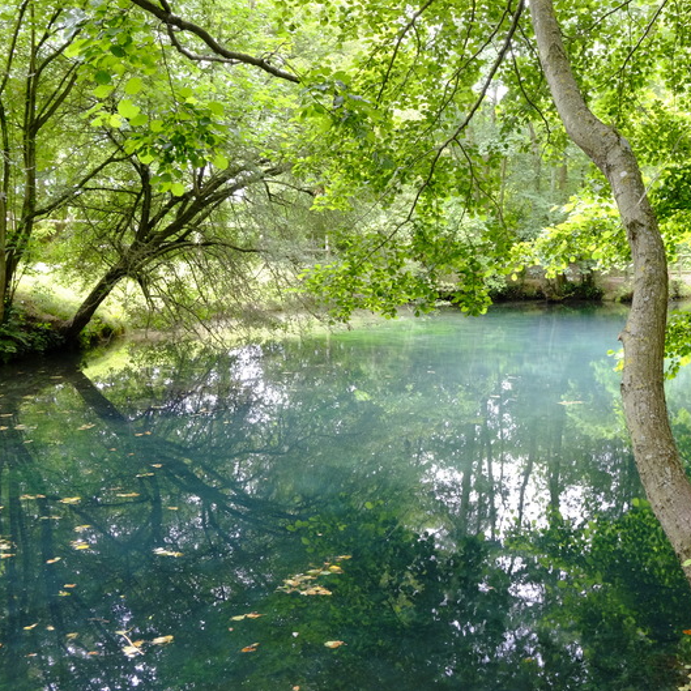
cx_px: 498
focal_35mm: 45
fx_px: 1016
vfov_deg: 37.6
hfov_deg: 36.9
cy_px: 346
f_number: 8
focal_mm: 23
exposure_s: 1/9
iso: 1600
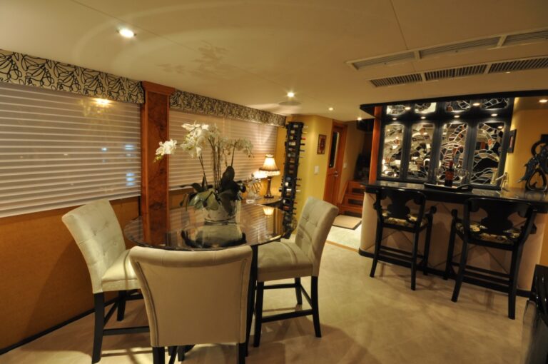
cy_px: 182
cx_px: 274
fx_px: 251
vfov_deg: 71.9
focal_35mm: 16
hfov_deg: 95.1
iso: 400
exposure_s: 2
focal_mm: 11
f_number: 14
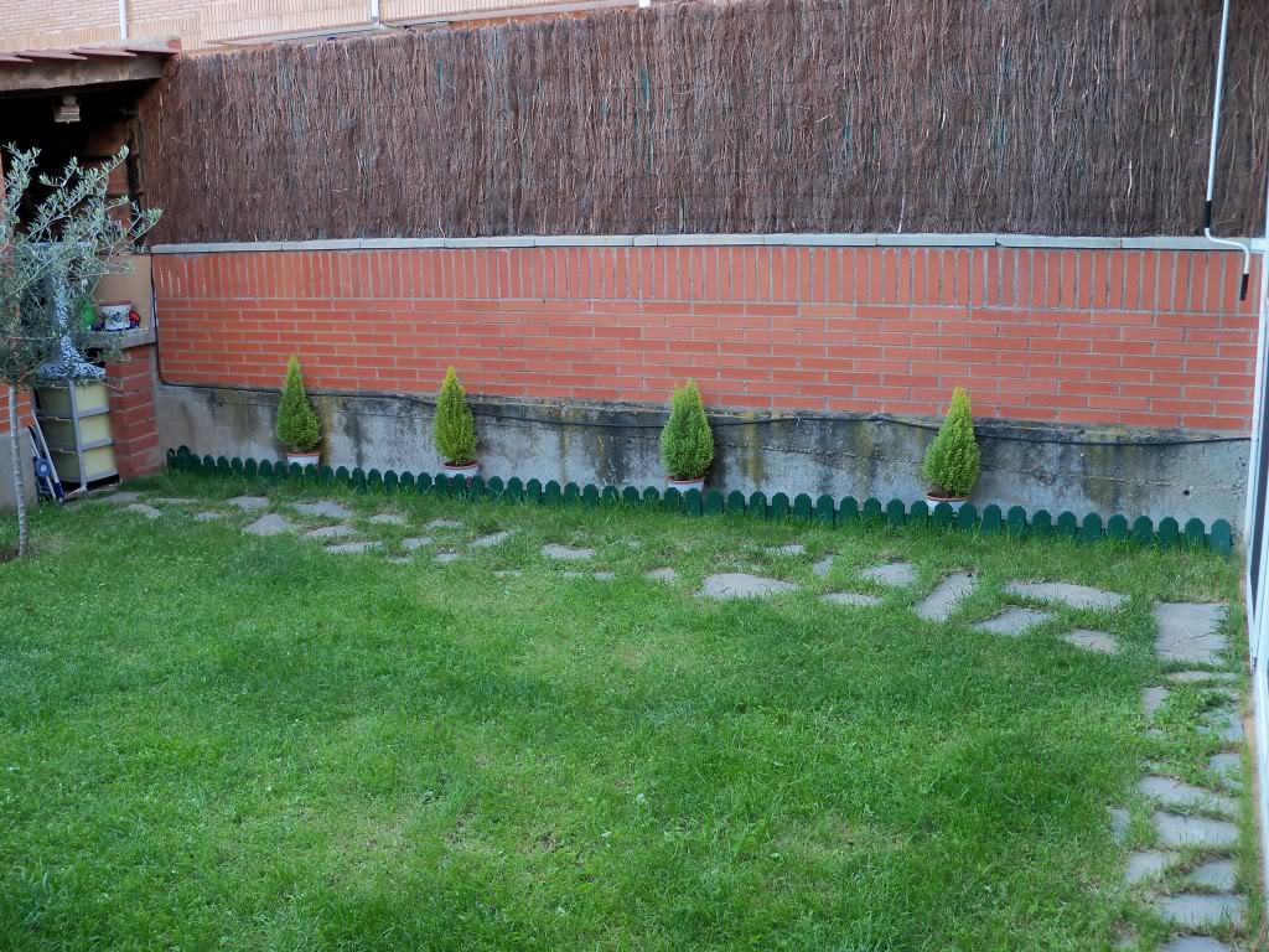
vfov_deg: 40.7
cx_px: 634
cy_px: 476
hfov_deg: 52.6
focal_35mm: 35
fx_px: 1283
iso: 100
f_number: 3.5
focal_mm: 6.2
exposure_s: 1/40
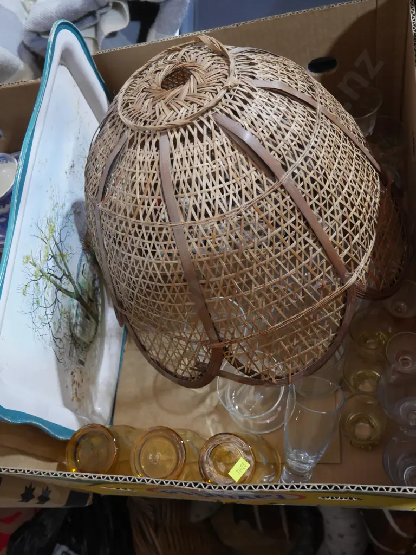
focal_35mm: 32
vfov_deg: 56.8
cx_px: 208
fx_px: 513
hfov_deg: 44.2
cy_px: 278
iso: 1600
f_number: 3.6
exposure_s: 1/60
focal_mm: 16
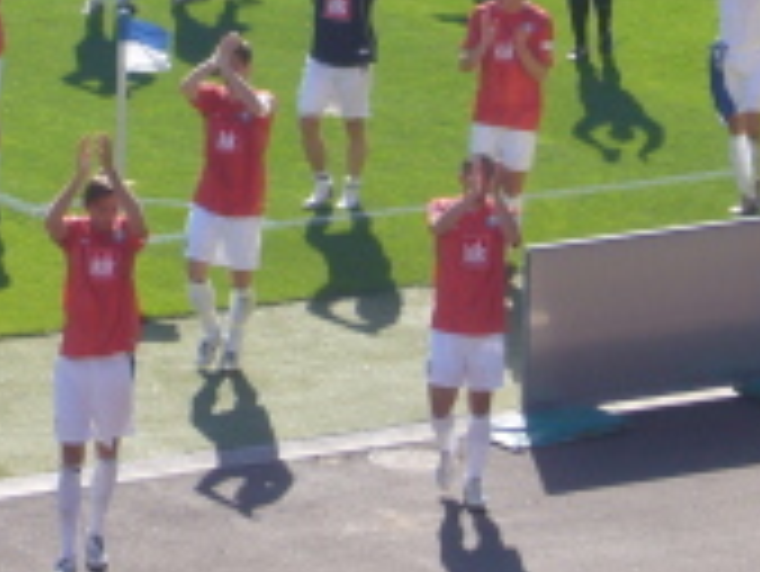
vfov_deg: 4.8
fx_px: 6833
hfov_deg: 6.4
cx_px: 189
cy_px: -191
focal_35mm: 311
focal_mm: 17.4
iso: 80
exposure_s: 1/200
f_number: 5
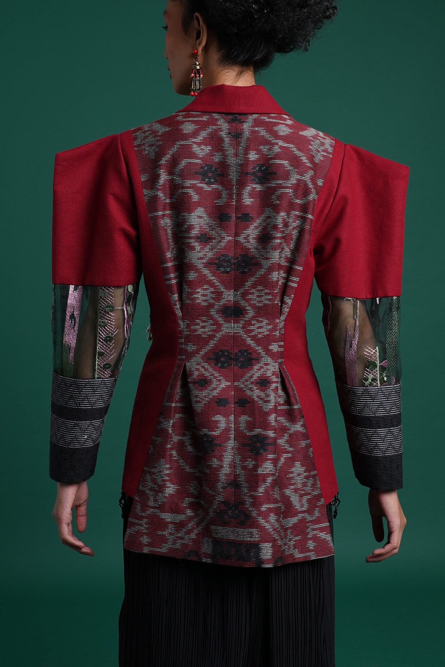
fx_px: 890
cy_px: 334
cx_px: 222
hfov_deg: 28.1
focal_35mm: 48
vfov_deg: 41.1
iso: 200
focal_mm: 32
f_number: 10
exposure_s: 1/125
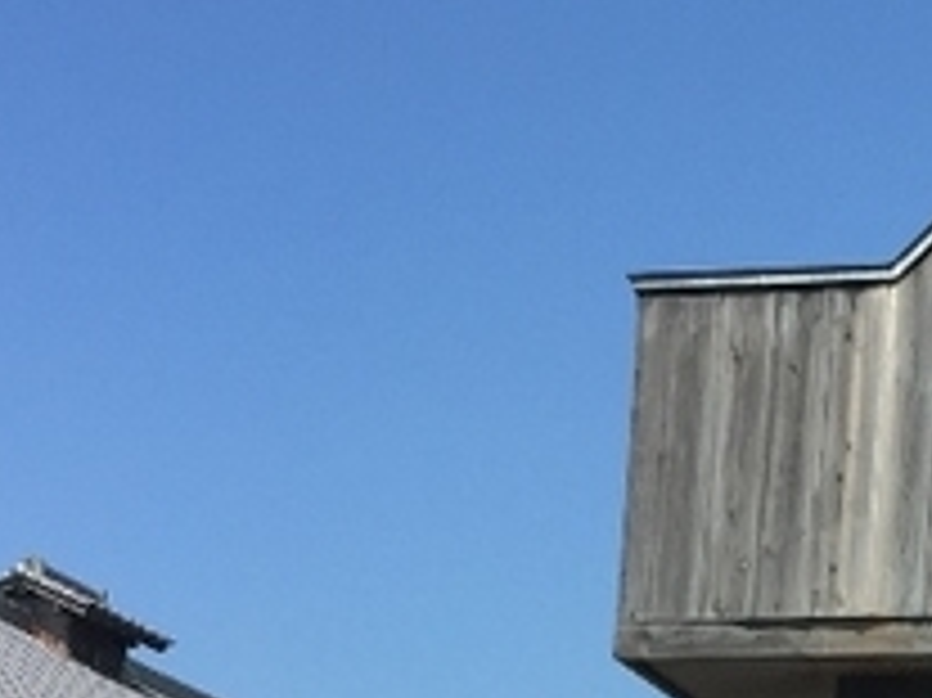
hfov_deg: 17.1
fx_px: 3014
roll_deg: -3.3
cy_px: 986
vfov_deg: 12.7
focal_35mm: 112
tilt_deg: +7.2
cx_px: 968
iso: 32
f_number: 2.2
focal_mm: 4.15
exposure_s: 1/1980
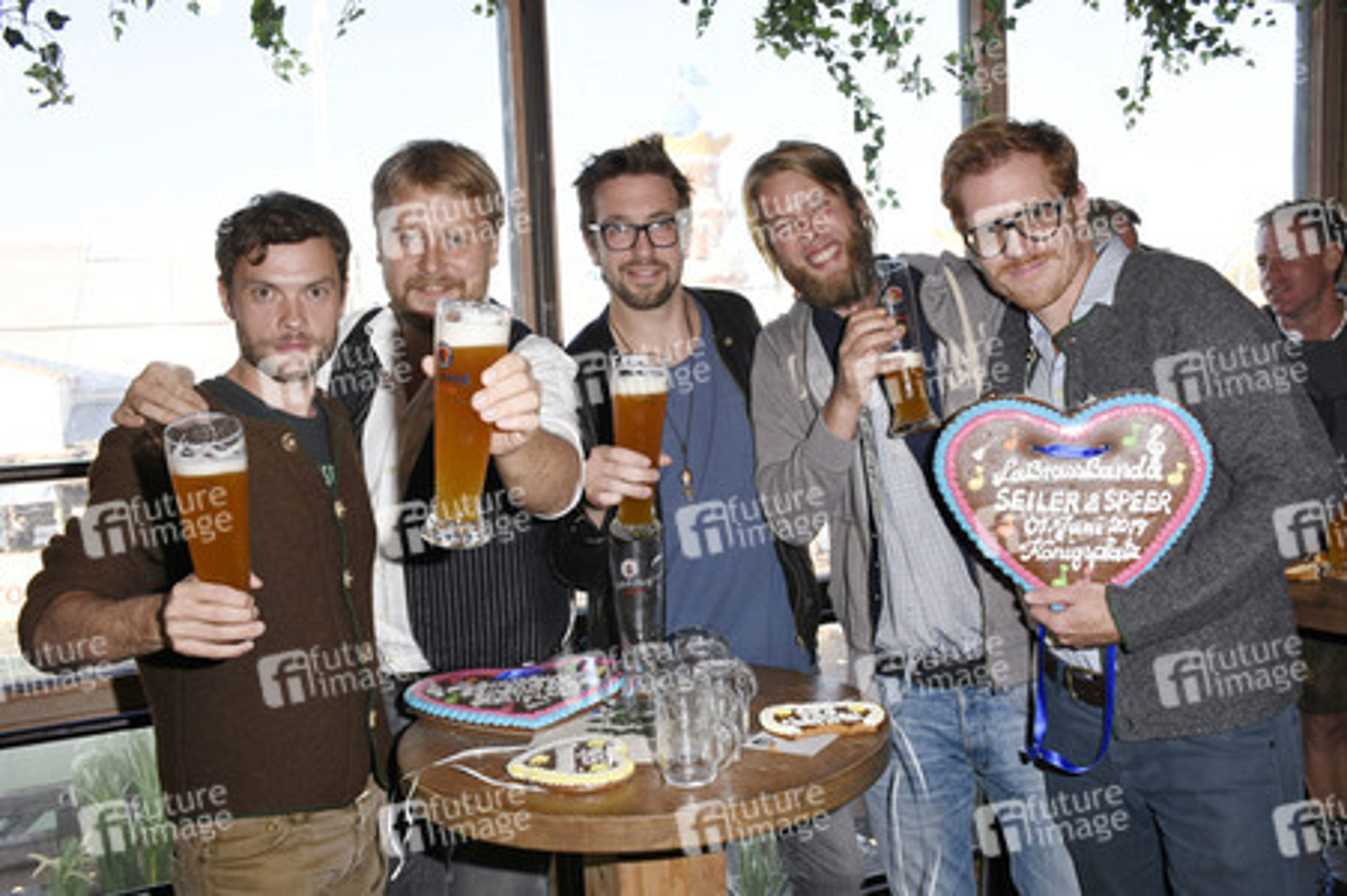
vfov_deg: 39.9
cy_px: 448
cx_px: 674
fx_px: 1234
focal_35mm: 33
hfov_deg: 57.3
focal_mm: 22
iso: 320
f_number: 6.3
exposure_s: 1/160
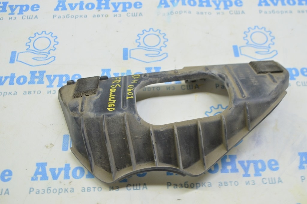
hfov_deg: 46.4
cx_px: 154
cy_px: 102
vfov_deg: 31.8
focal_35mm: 42
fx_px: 358
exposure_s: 1/20
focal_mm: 28
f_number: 5.6
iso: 400
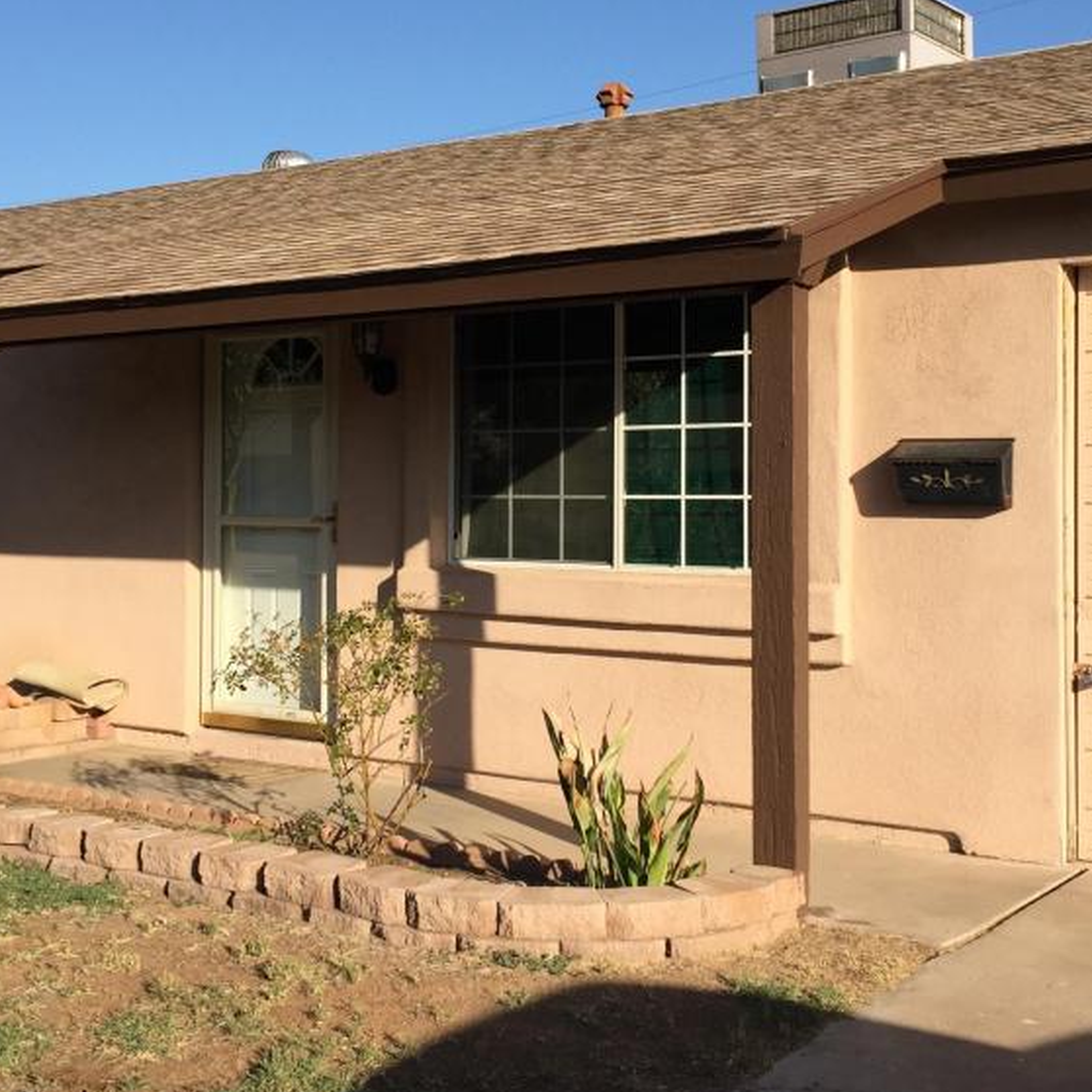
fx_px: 1677
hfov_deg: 36.1
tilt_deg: +0.3
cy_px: 464
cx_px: 542
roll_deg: +0.1
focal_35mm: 47
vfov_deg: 36.0
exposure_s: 1/1799
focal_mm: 4.15
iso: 32
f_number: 2.2
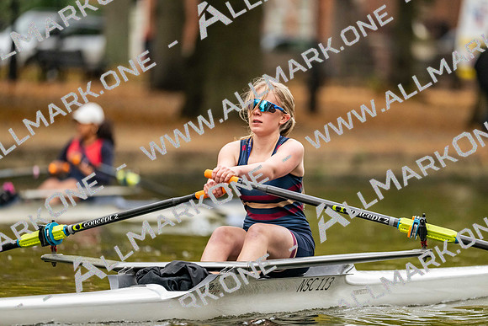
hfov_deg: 5.2
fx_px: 5423
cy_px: 163
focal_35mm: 400
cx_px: 244
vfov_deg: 3.4
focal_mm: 400
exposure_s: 1/2500
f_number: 4.5
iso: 4000
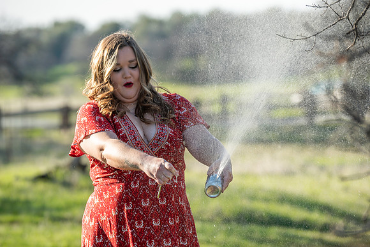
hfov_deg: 10.3
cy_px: 124
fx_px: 2056
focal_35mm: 200
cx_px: 185
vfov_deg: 6.9
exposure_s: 1/250
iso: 50
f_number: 4.5
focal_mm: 200
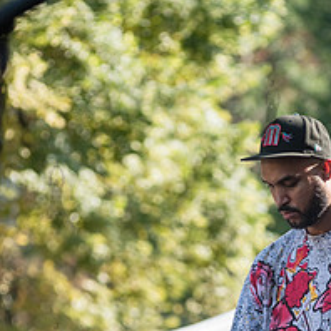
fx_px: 4728
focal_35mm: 437
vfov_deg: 4.0
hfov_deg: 4.0
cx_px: 271
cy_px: 270
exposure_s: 1/640
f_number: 4
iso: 200
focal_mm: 170
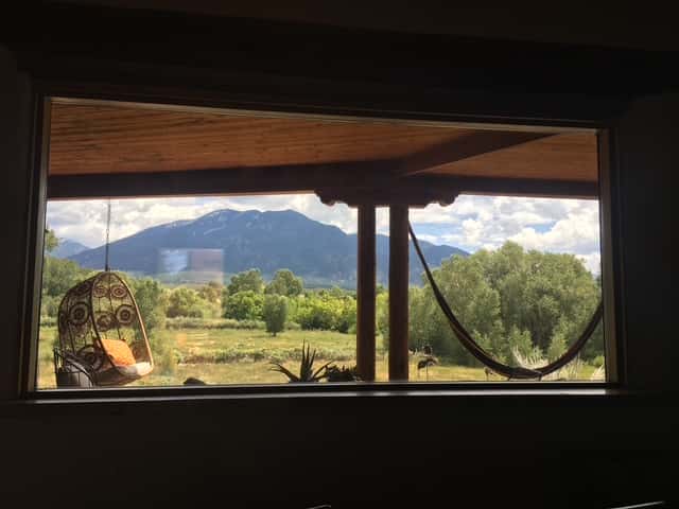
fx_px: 569
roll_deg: -0.6
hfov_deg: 61.7
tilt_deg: +6.4
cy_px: 254
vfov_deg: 48.2
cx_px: 340
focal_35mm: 29
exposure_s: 1/490
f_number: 2.2
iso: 25
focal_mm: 4.15
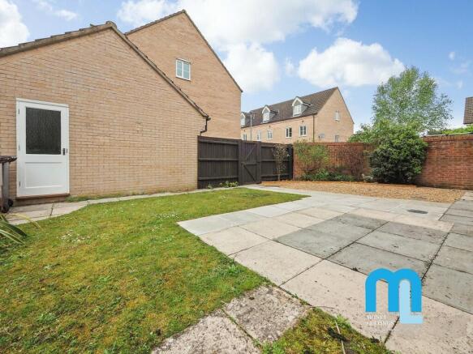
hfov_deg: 102.1
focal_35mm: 14
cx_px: 236
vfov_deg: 85.7
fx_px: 191
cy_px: 177
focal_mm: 7
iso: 200
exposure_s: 1/250
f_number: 7.1
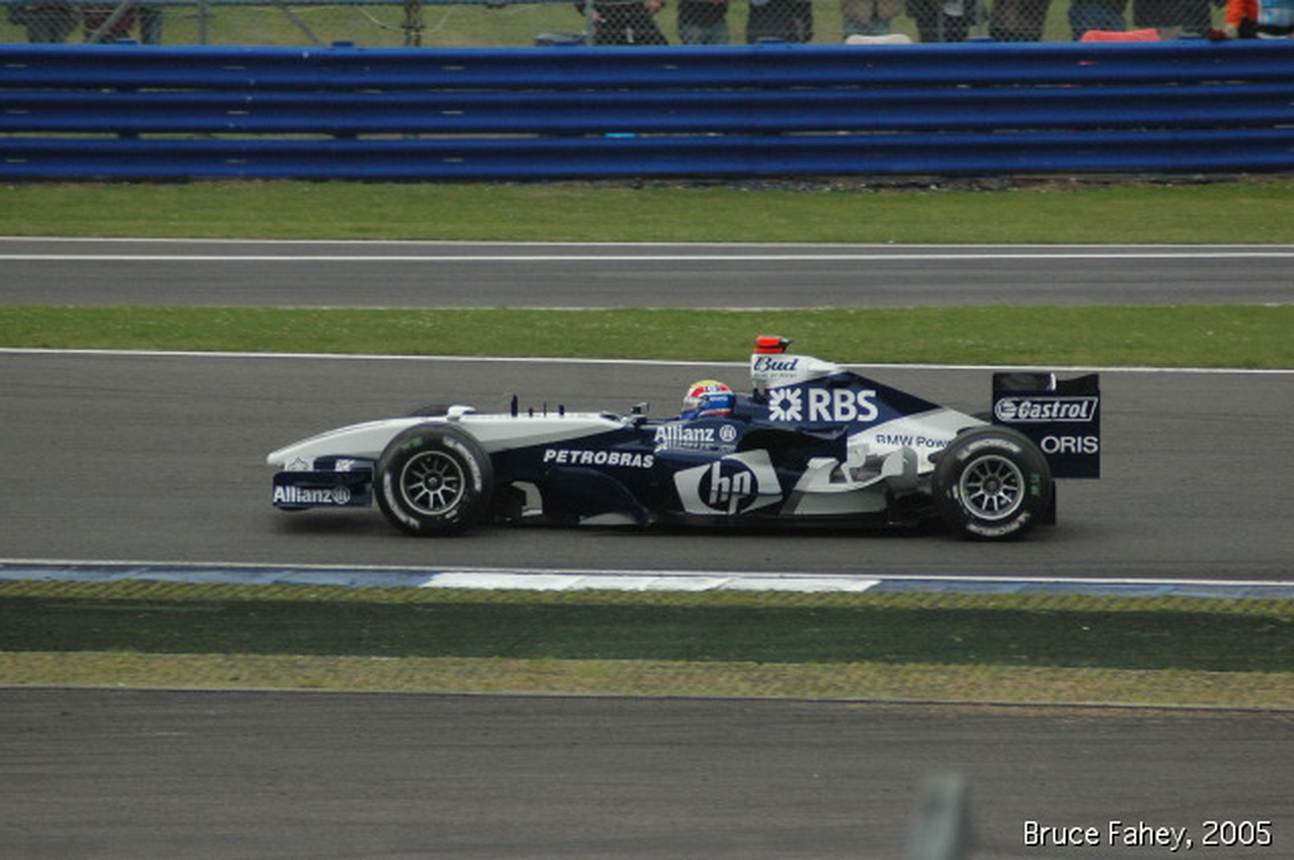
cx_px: 647
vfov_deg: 3.0
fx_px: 16154
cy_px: 430
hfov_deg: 4.6
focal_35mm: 450
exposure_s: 1/2000
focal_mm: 300
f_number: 6.3
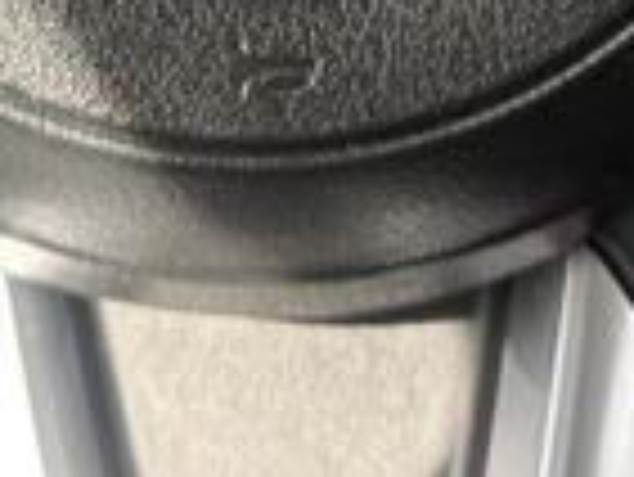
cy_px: -598
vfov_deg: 8.0
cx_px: 279
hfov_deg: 11.3
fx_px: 3190
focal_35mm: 174
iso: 100
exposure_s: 1/361
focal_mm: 6.76
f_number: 1.78
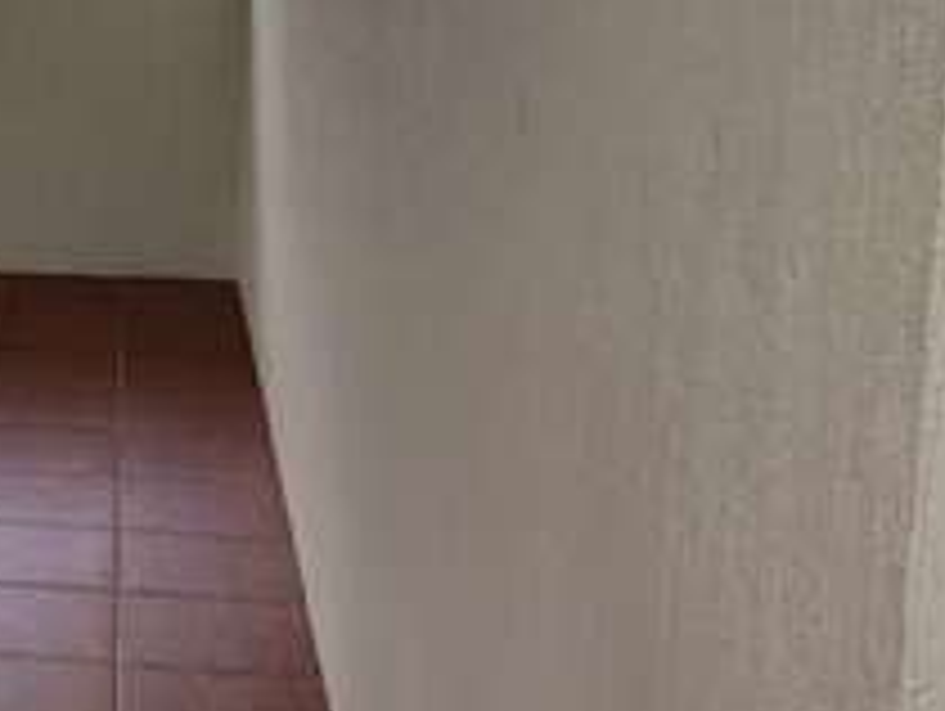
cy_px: 104
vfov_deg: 18.2
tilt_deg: -7.6
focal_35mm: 80
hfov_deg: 21.6
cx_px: -342
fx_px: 2186
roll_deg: +0.2
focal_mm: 4
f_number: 1.8
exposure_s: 1/353
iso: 20
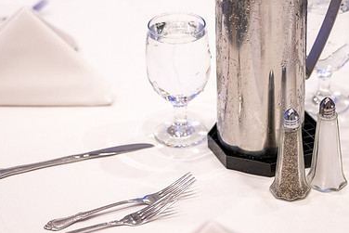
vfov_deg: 10.5
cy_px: 104
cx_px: 204
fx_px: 1270
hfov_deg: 15.6
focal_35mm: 131
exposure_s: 1/80
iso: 2000
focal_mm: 85
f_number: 2.8
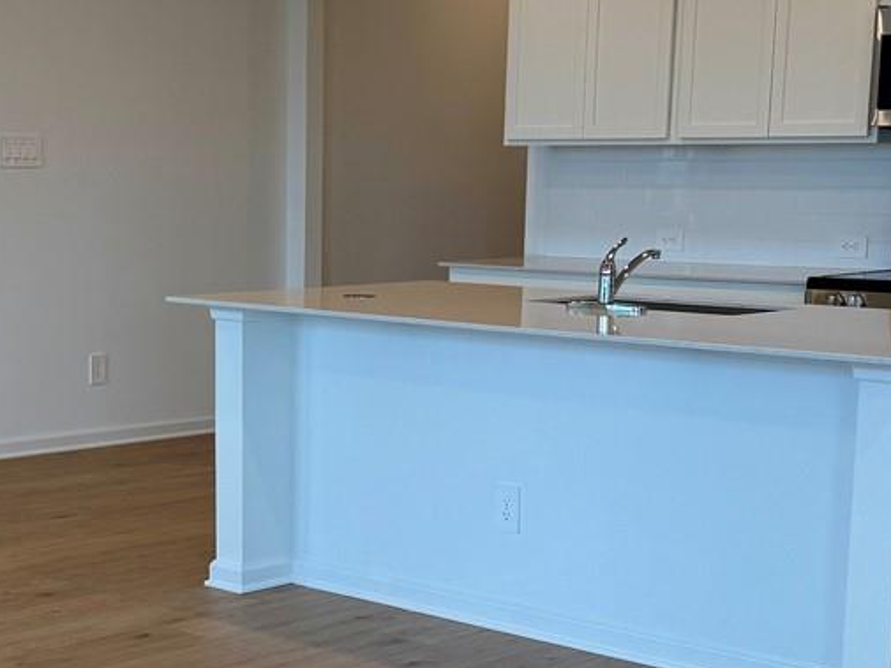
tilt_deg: -11.0
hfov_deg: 25.4
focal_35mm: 76
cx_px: 247
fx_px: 1957
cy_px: 534
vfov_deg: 19.2
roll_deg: -0.1
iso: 50
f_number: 1.78
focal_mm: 6.76
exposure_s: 1/129
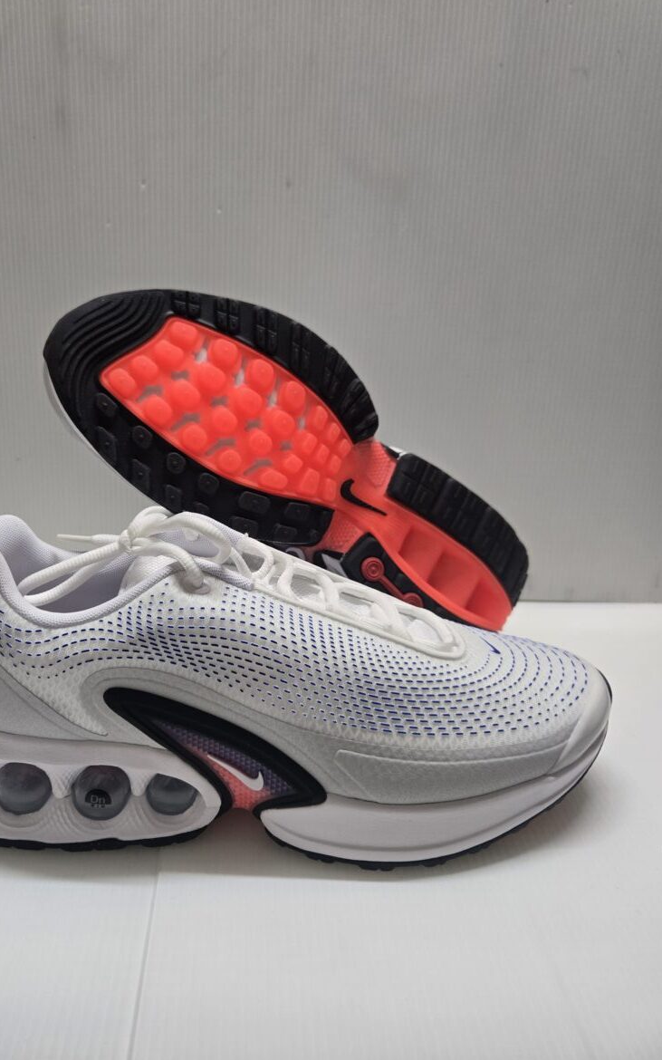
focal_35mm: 25
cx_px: 260
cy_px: 519
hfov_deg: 48.9
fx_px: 722
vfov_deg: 72.5
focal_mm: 5.4
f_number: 1.8
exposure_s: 1/120
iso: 125
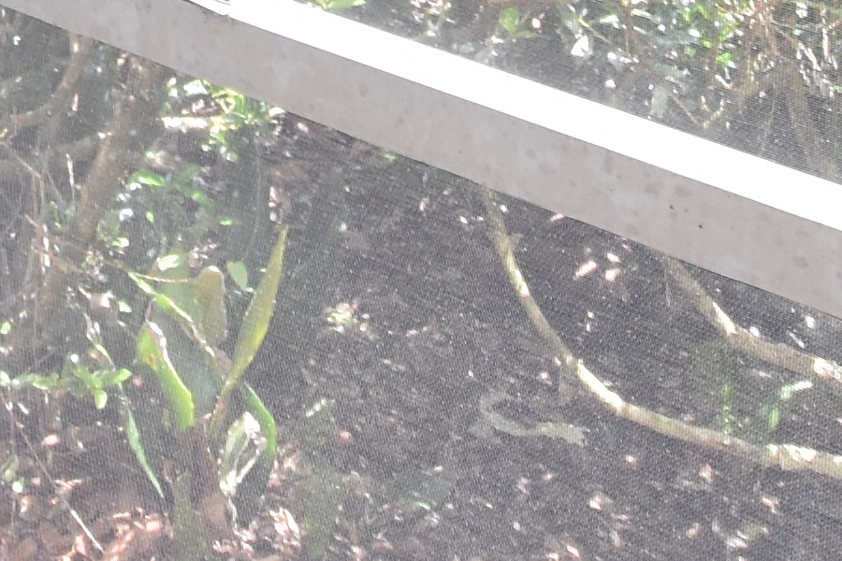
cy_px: -783
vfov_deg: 11.4
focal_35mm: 100
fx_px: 2339
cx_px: -229
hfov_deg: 19.0
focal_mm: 10
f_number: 6.3
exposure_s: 1/160
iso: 400
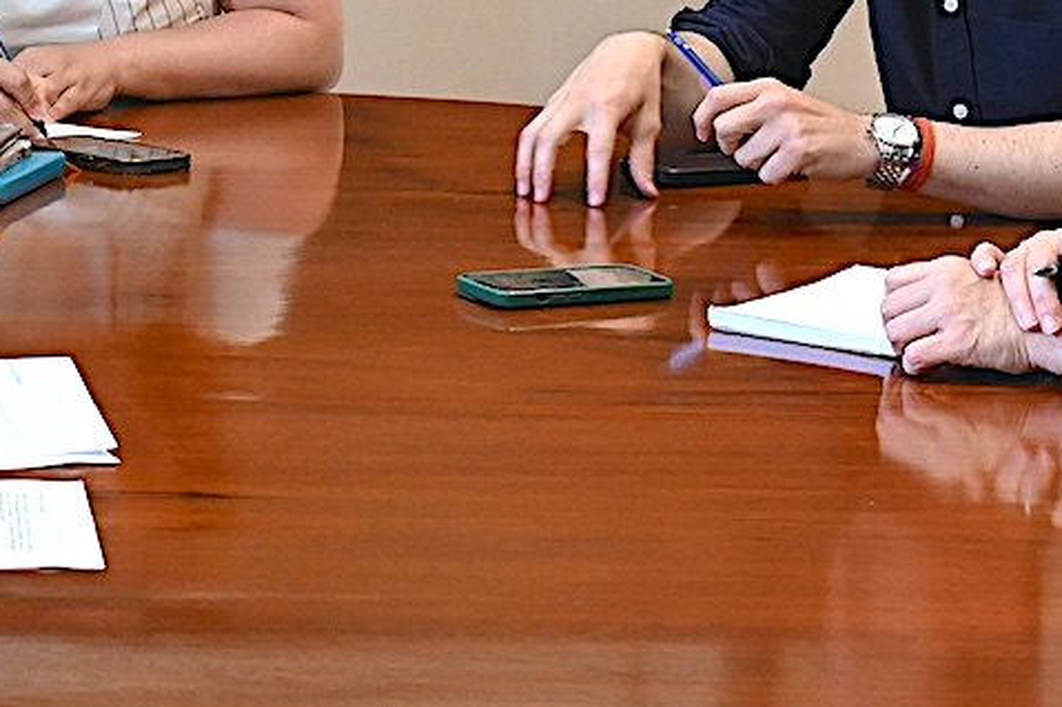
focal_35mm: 188
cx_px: -80
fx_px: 5544
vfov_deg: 7.2
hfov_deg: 10.8
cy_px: -110
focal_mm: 52
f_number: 5
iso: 3200
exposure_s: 1/160
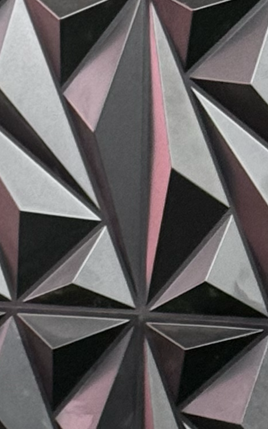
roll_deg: -2.7
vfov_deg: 7.5
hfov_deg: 4.8
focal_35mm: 274
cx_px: 358
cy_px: 650
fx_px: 3203
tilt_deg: -6.9
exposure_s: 1/60
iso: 160
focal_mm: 6.76
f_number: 1.78
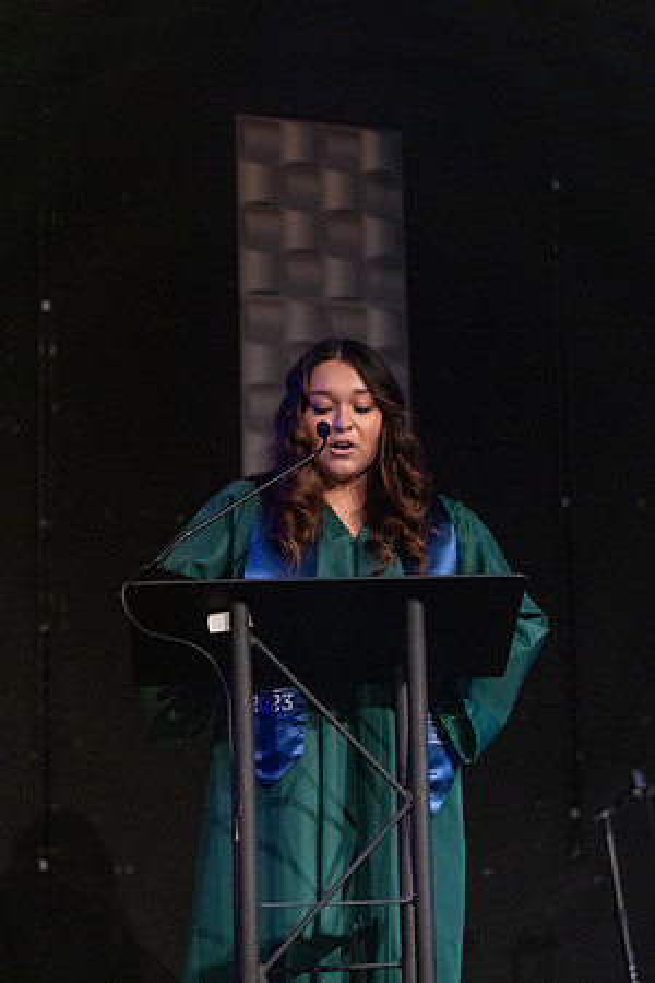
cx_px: 328
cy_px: 492
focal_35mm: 100
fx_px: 2729
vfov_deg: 20.4
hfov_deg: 13.7
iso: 12800
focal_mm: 100
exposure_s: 1/320
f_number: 2.8
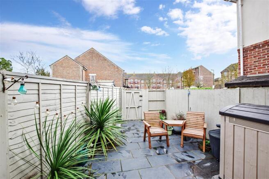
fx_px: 112
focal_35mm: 15
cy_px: 90
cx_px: 134
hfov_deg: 100.4
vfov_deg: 77.3
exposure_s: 1/125
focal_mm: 10
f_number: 8
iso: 400
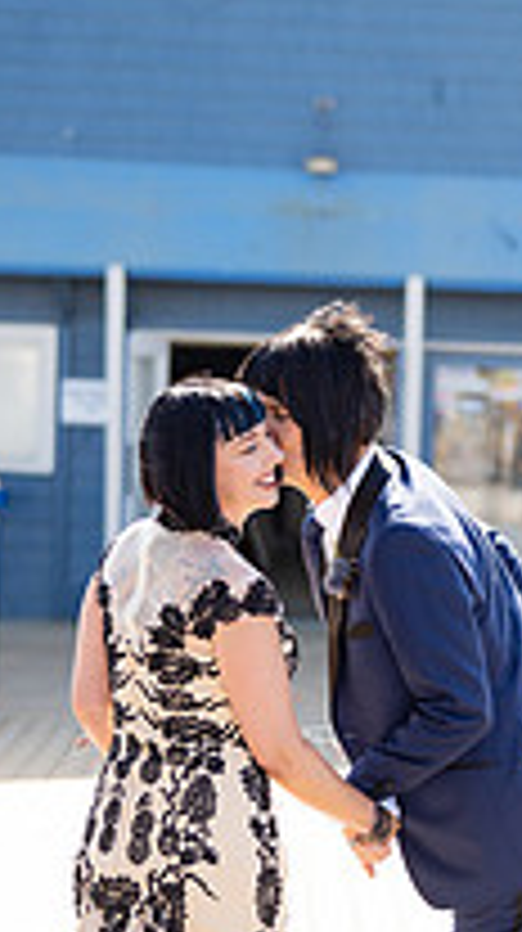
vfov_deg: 18.7
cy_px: 635
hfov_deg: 10.5
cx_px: 508
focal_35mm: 114
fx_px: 2813
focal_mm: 50
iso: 200
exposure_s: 1/2500
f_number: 1.8
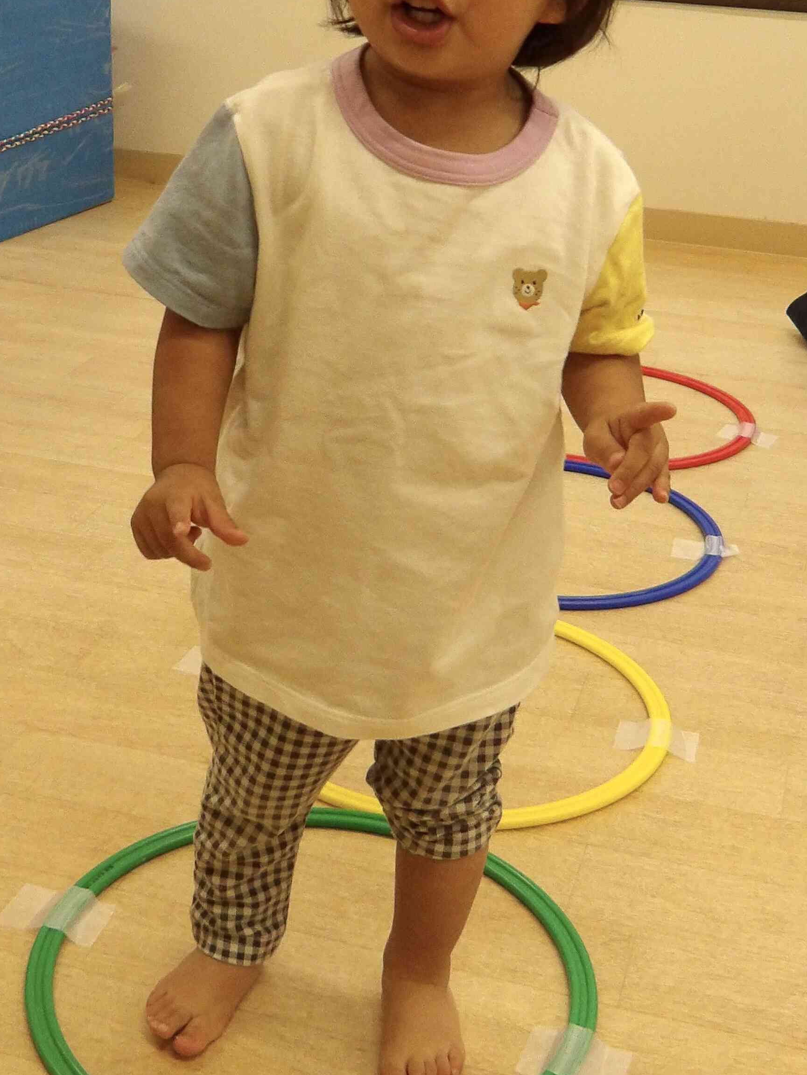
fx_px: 1368
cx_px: 362
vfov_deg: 42.7
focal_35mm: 44
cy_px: 416
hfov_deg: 32.9
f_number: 3
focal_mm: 4.9
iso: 428
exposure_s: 1/200
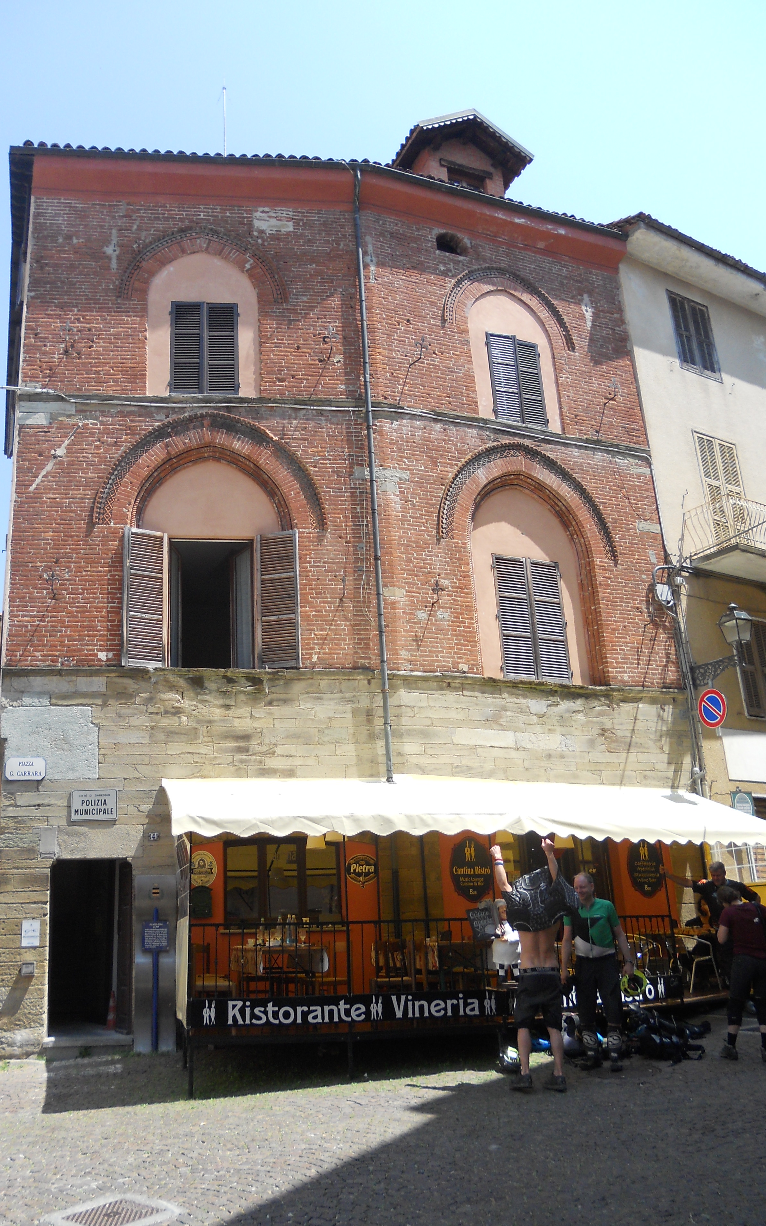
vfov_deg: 62.9
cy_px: 605
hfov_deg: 41.7
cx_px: 312
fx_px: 1002
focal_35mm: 30
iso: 80
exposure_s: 1/500
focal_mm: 4.9
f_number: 3.2
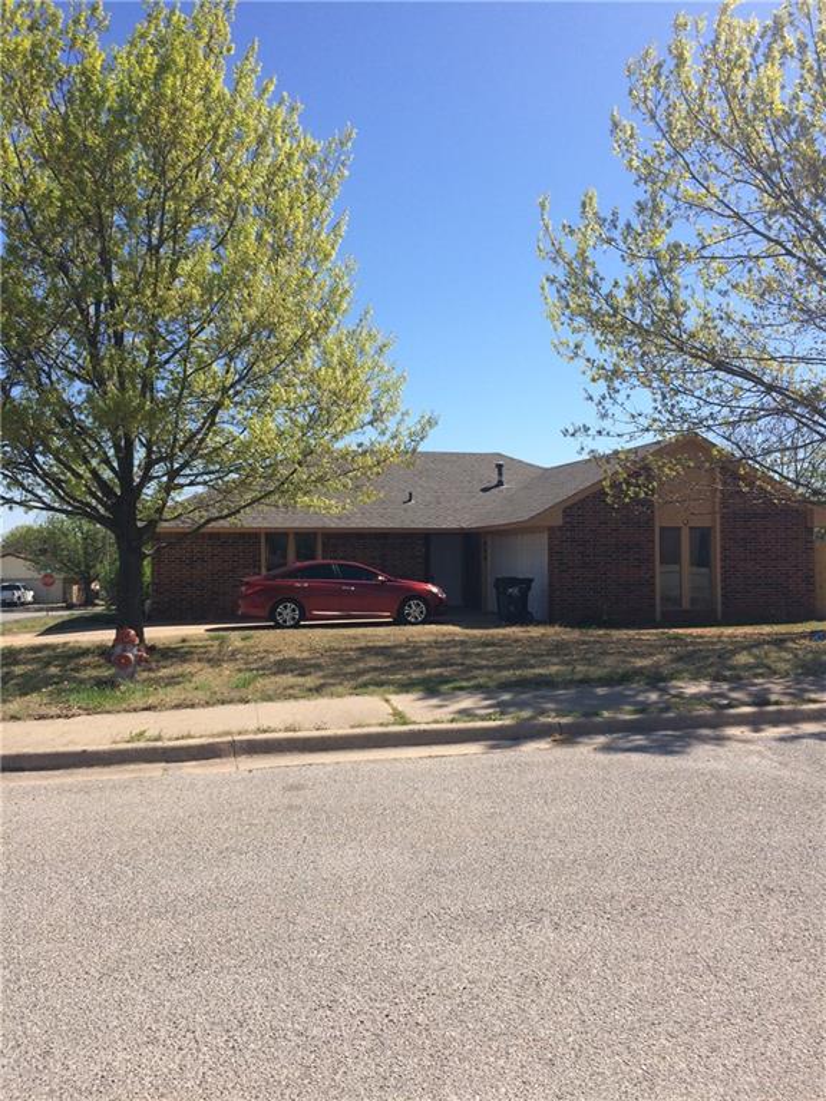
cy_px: 550
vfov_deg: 61.7
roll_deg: +1.0
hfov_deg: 48.2
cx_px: 413
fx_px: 923
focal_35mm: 29
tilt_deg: +1.0
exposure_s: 1/2283
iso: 32
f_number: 2.2
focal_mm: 4.15
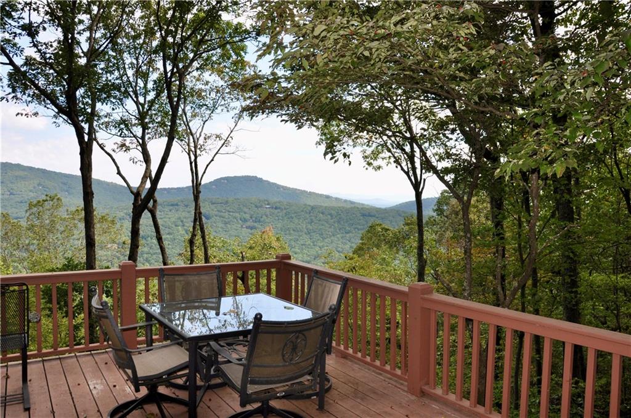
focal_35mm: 27
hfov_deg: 67.5
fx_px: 472
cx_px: 316
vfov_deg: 47.8
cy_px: 209
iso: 200
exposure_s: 1/200
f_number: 8
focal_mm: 18
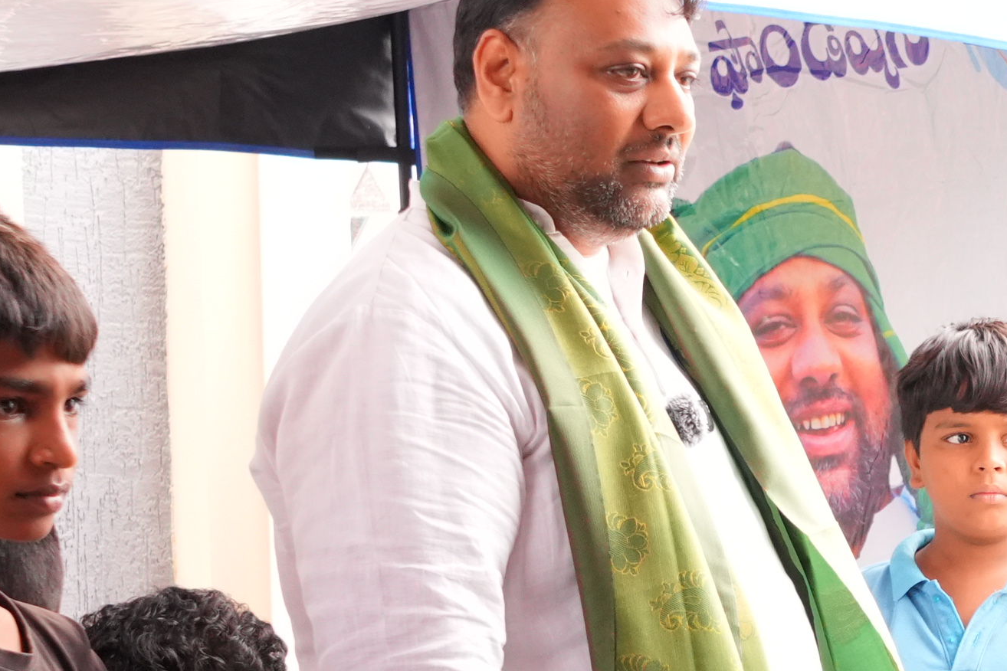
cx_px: 1126
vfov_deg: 11.9
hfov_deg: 17.3
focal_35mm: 114
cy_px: 616
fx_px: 3189
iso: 1250
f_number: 4
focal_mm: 24
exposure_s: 1/320
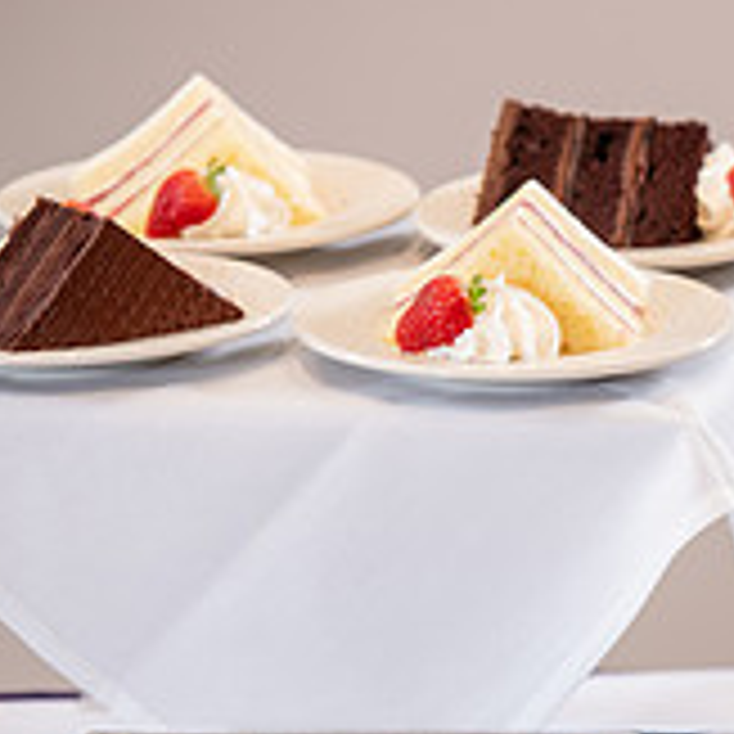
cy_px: 700
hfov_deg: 4.1
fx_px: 10172
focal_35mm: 424
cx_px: 1220
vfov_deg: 4.1
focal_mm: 140
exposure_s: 1/160
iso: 640
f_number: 4.5
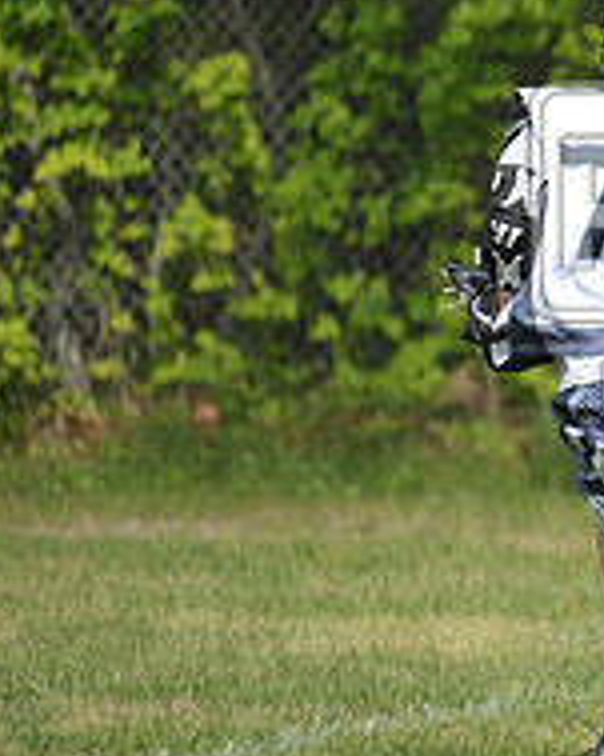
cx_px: 1008
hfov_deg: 1.6
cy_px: 228
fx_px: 21916
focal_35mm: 980
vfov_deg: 2.0
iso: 640
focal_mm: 340
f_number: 4
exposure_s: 1/2500
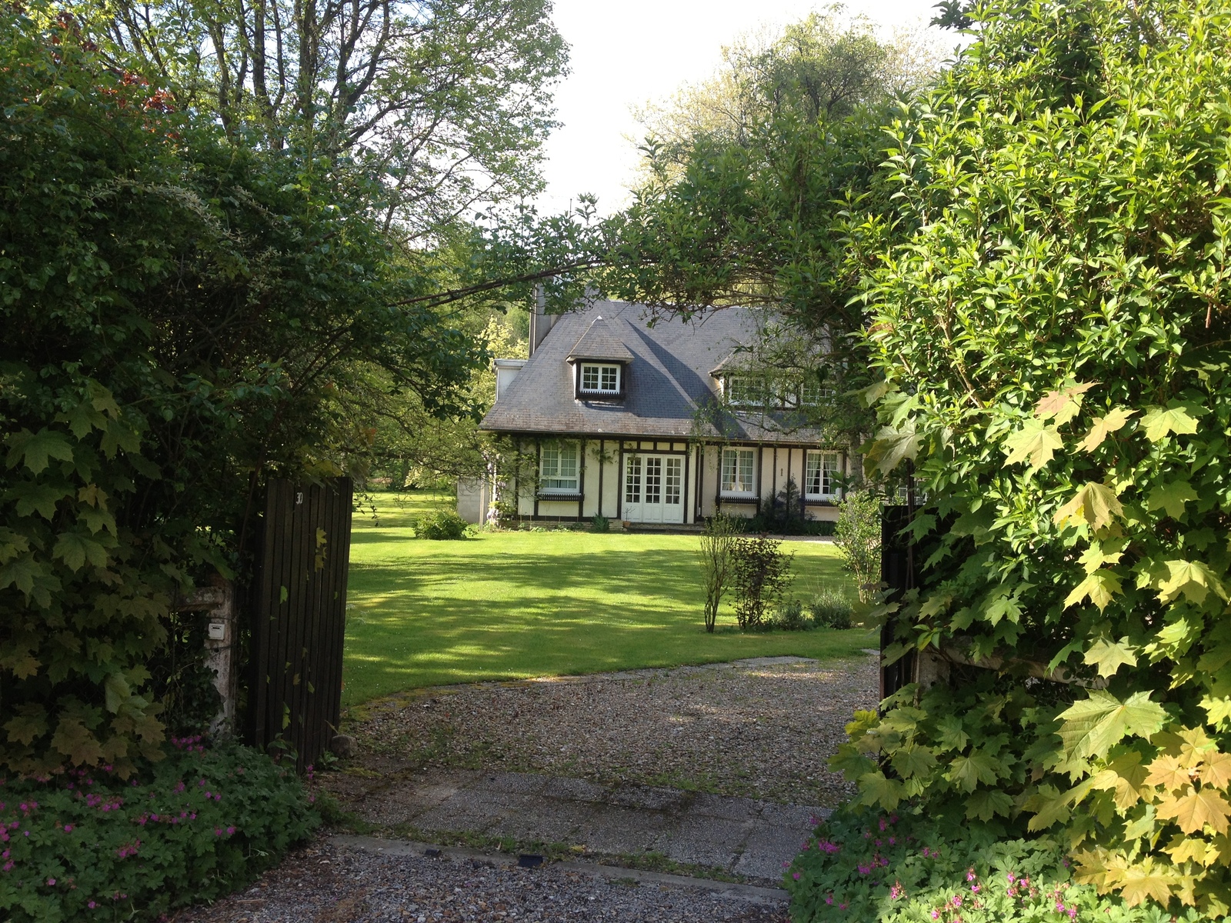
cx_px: 616
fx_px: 1245
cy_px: 462
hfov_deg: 52.6
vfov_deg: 40.7
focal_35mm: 35
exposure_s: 1/476
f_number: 2.4
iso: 50
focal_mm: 4.28
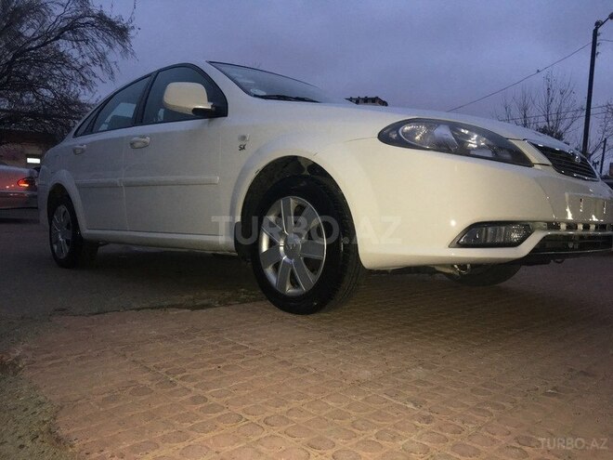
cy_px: 230
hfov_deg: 61.7
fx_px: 514
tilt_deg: -4.5
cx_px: 306
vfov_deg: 48.2
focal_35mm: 29
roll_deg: -3.5
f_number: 2.2
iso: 200
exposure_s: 1/17
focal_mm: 4.15
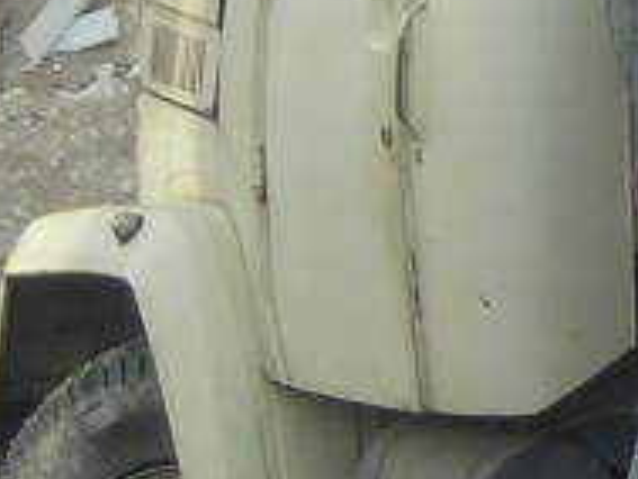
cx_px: 2152
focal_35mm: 527
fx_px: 9719
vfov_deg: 2.8
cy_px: -223
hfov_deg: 3.6
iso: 50
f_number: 4.2
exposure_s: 1/60.1
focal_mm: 12.7
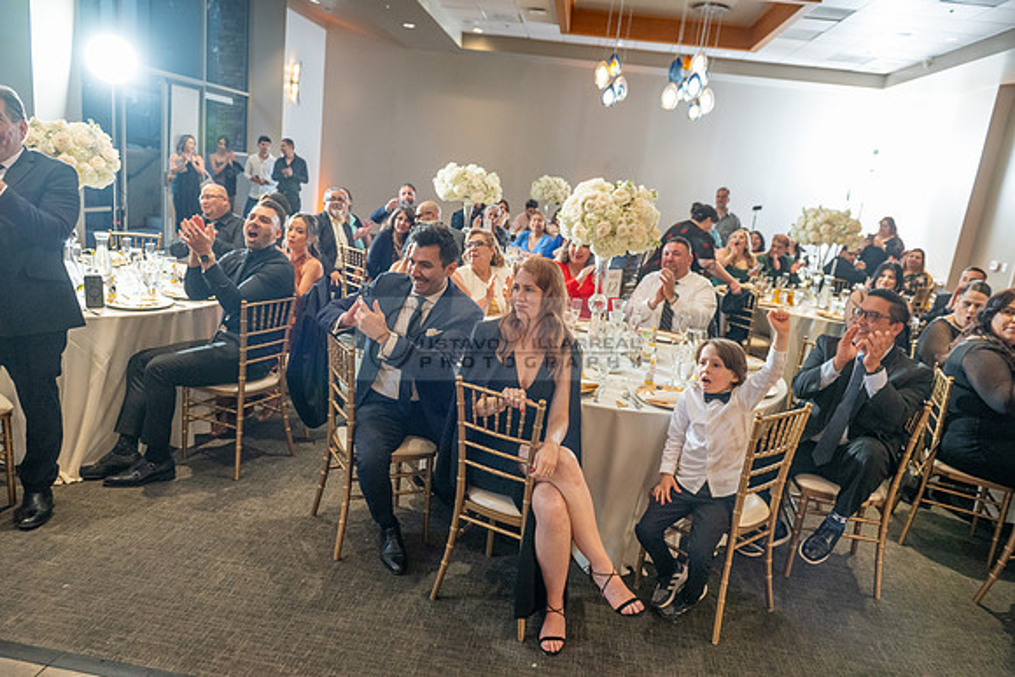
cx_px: 508
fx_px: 677
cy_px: 338
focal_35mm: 24
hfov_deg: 73.7
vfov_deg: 53.2
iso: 800
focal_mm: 24
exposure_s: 1/200
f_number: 3.5
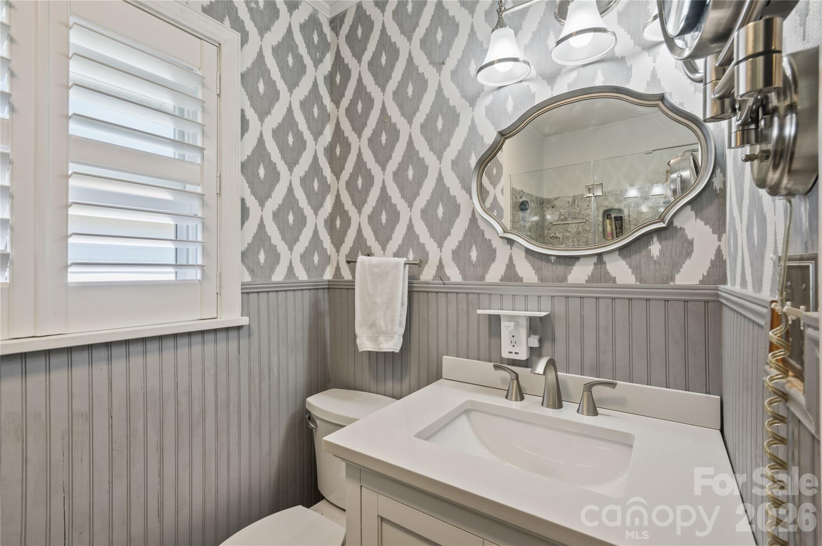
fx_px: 342
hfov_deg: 100.4
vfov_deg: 77.2
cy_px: 273
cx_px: 411
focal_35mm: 15
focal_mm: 10
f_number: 14
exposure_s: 1/2
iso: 200
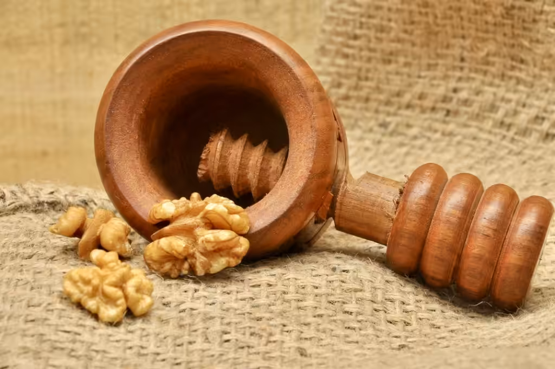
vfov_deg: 8.7
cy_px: 184
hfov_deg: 13.1
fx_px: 2425
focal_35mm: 158
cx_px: 278
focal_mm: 105
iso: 320
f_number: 14
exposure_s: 1/50
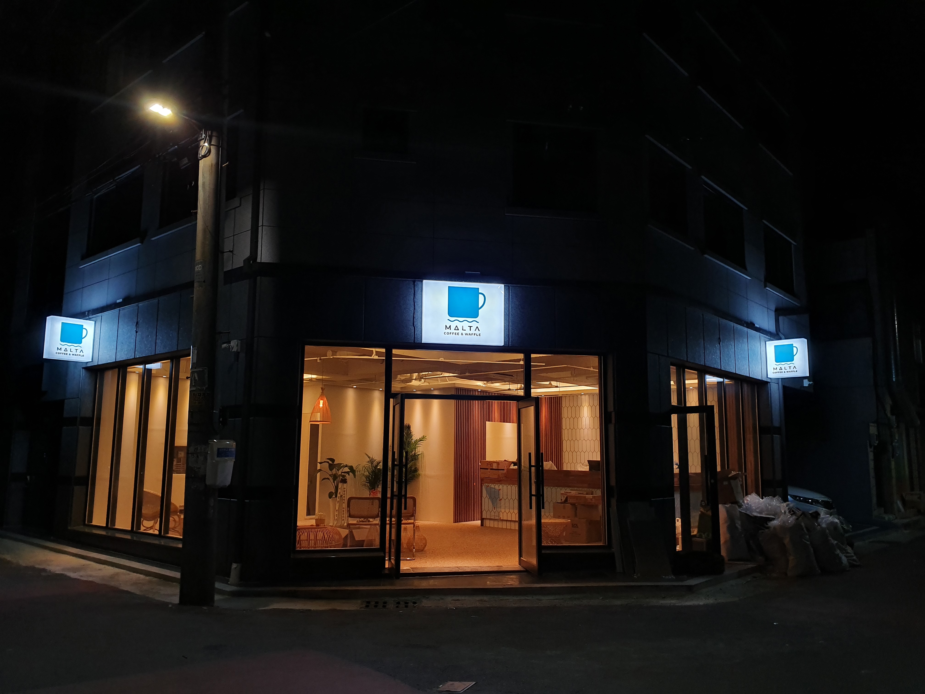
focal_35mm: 26
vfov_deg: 53.1
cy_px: 347
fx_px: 695
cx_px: 462
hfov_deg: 67.3
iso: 100
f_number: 2.4
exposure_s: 1/120
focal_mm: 4.32
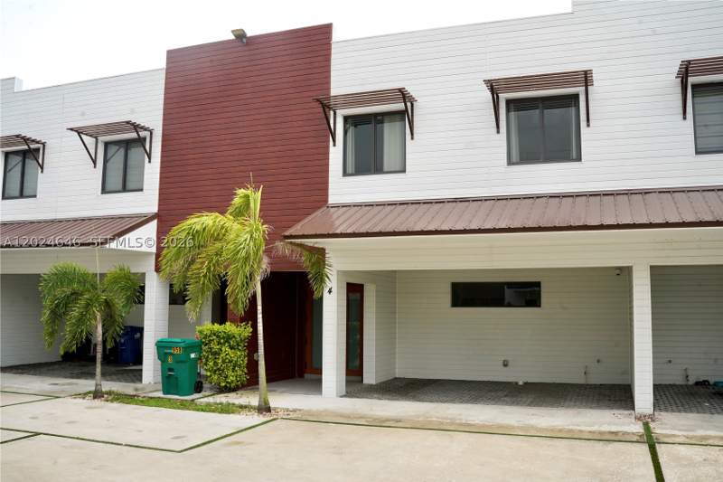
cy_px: 241
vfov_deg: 37.8
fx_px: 703
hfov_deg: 54.4
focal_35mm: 35
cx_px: 362
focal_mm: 35
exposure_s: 1/125
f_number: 11
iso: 400
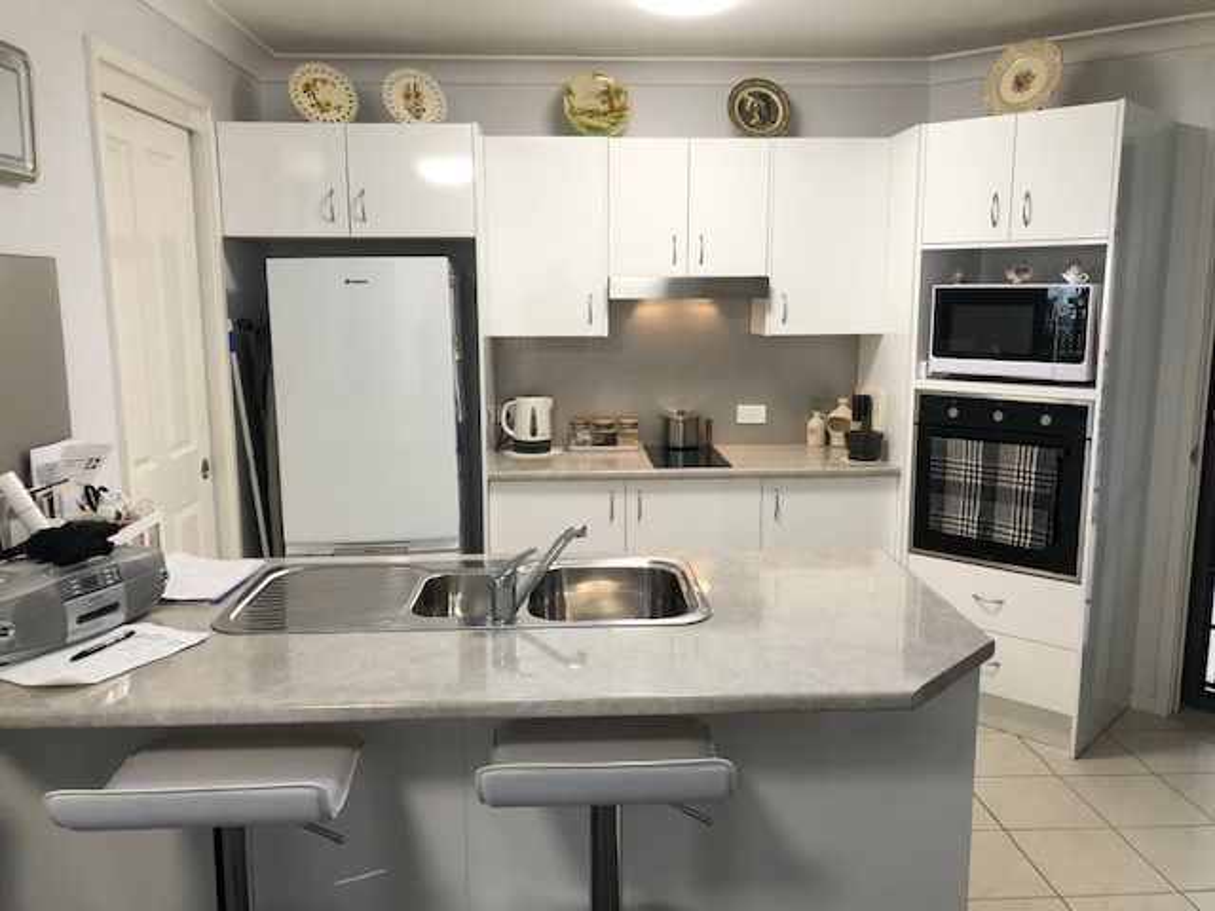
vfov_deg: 49.7
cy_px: 456
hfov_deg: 63.4
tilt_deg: -8.6
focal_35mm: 28
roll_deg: +0.6
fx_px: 983
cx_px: 608
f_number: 1.8
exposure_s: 1/33
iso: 32
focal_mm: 4
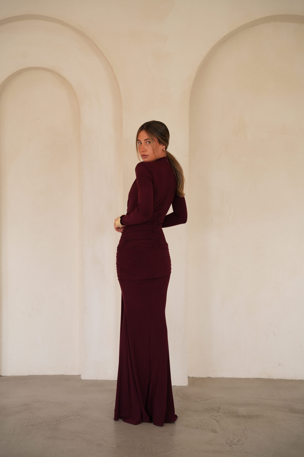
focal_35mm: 49
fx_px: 622
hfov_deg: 27.5
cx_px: 152
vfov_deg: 40.3
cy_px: 228
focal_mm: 49.1
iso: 320
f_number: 3.5
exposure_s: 1/250
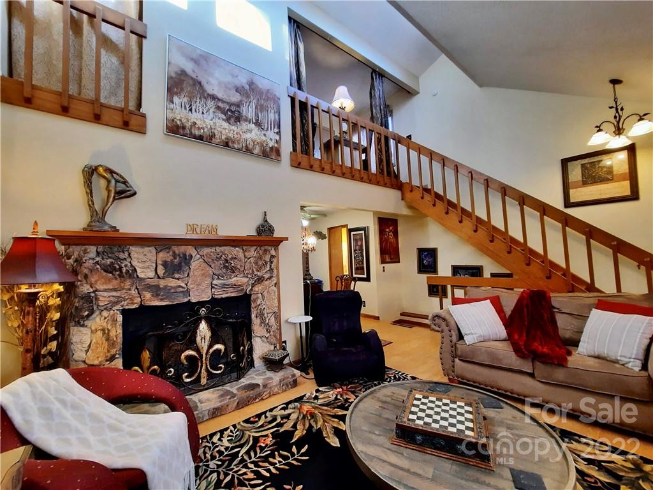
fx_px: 245
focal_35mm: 13
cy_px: 245
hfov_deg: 106.2
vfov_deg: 89.9
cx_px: 326
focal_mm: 1.74
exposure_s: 1/40
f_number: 2.2
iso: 160
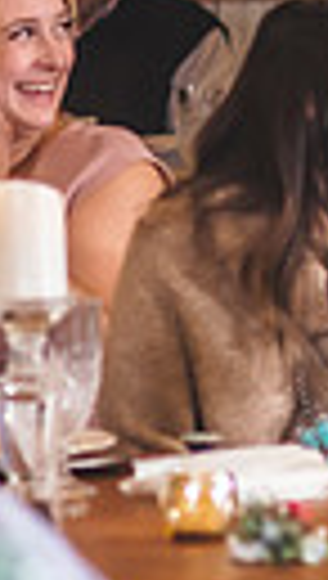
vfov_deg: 5.4
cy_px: -227
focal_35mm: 399
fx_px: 6141
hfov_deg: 3.0
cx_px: 1047
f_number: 2.8
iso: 1250
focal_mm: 85
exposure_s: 1/200
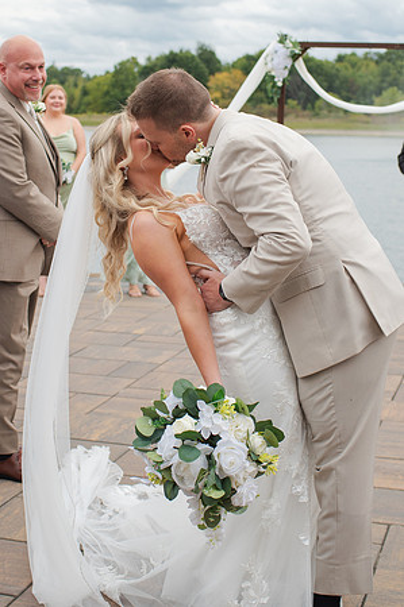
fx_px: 1095
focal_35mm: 65
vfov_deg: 30.9
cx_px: 160
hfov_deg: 20.9
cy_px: 232
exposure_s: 1/800
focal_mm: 35
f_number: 3.5
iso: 100
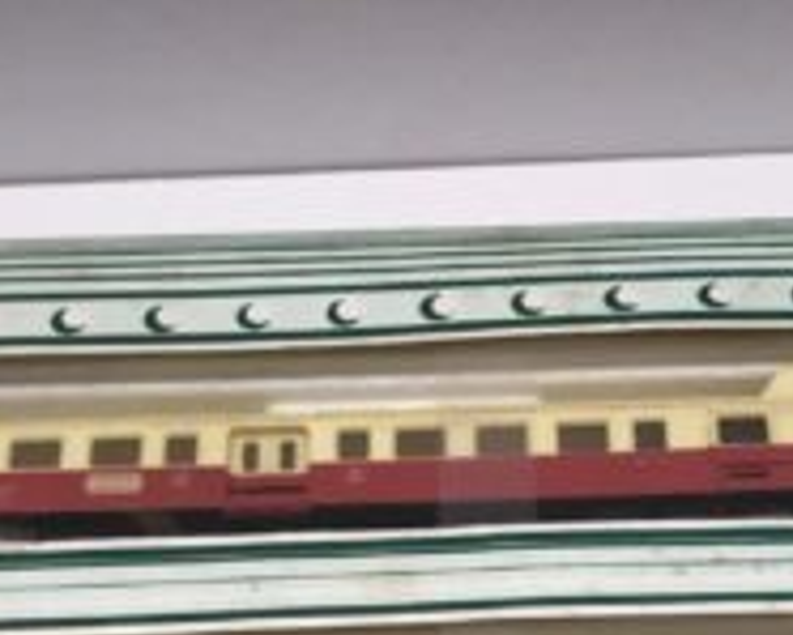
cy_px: 955
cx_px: 486
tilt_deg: -58.7
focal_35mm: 88
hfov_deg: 21.7
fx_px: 2066
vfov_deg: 16.0
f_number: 1.8
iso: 40
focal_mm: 3.99
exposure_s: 1/30
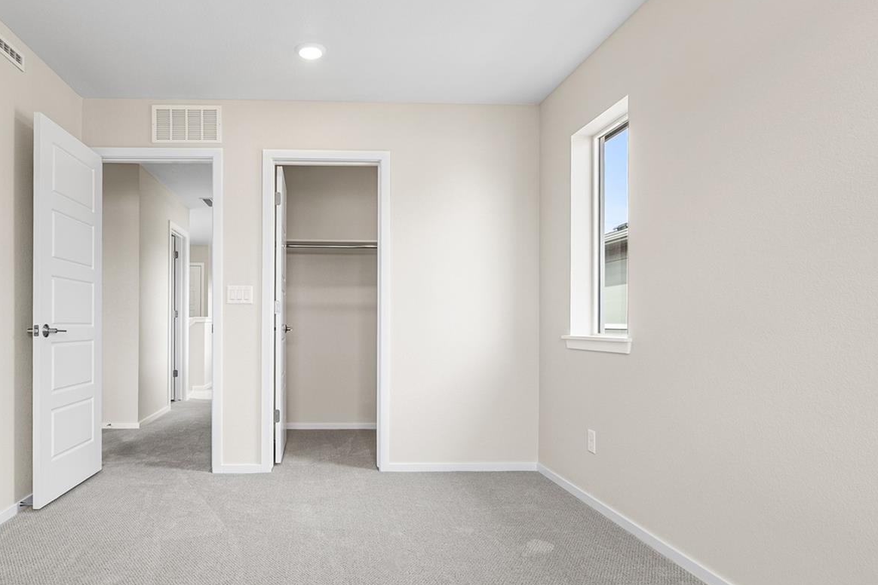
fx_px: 537
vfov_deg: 57.1
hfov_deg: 77.3
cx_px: 335
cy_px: 321
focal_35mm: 22
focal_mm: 16
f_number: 8
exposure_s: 1/6
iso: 200
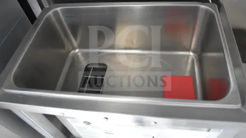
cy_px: 58
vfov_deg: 40.1
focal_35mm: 29
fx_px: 189
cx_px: 124
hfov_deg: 66.1
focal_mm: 18
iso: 6400
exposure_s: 1/80
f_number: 4.5
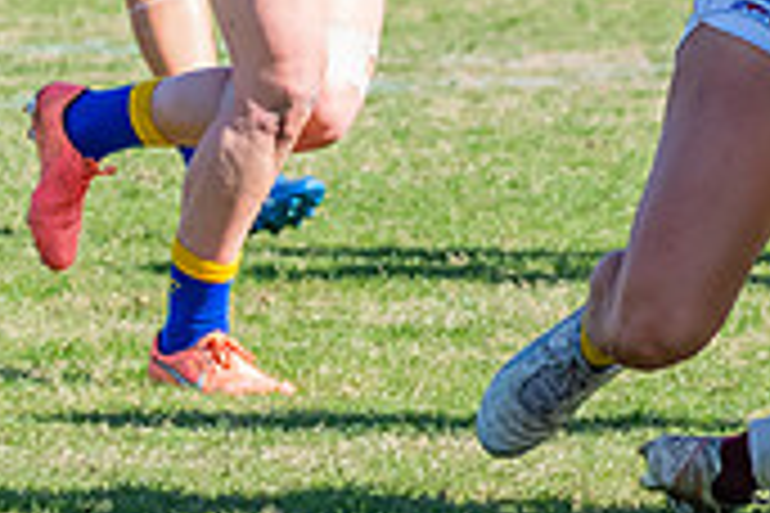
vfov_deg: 1.6
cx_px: 1452
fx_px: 18970
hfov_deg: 2.3
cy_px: 119
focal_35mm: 887
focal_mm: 150
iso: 800
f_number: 8
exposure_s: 1/1600
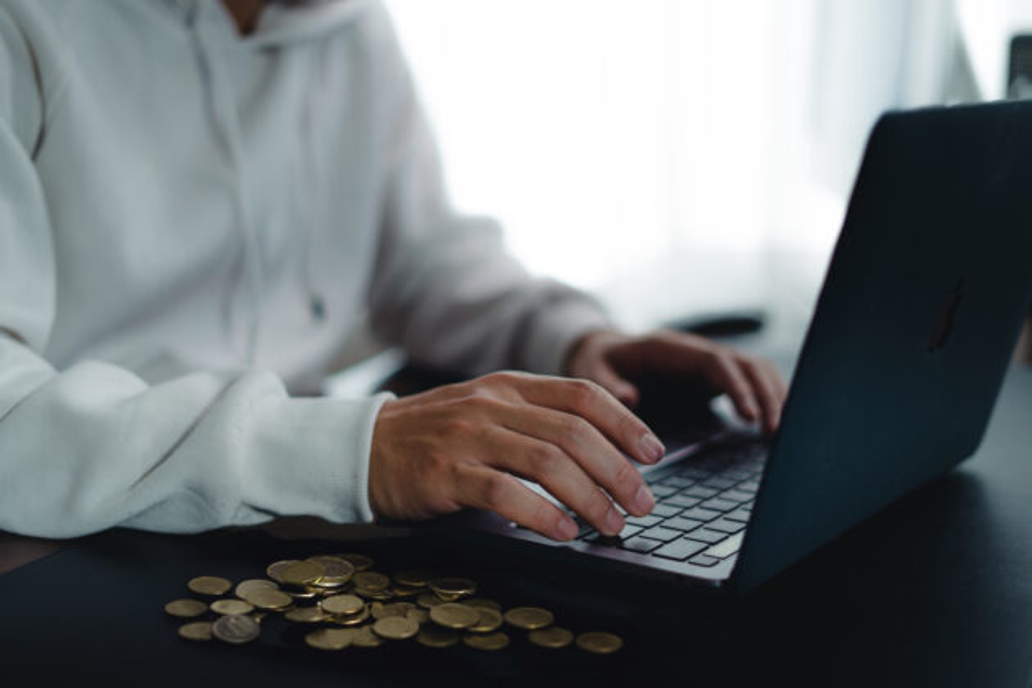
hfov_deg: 39.6
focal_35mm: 50
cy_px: 344
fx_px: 1433
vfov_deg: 27.0
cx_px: 516
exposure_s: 1/200
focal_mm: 50
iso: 125
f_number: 1.8
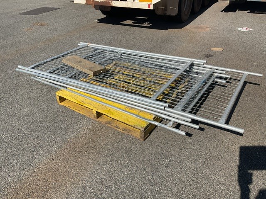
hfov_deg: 61.7
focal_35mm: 29
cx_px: 133
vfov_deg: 48.2
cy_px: 100
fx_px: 223
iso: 16
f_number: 1.8
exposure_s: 1/2667
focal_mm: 3
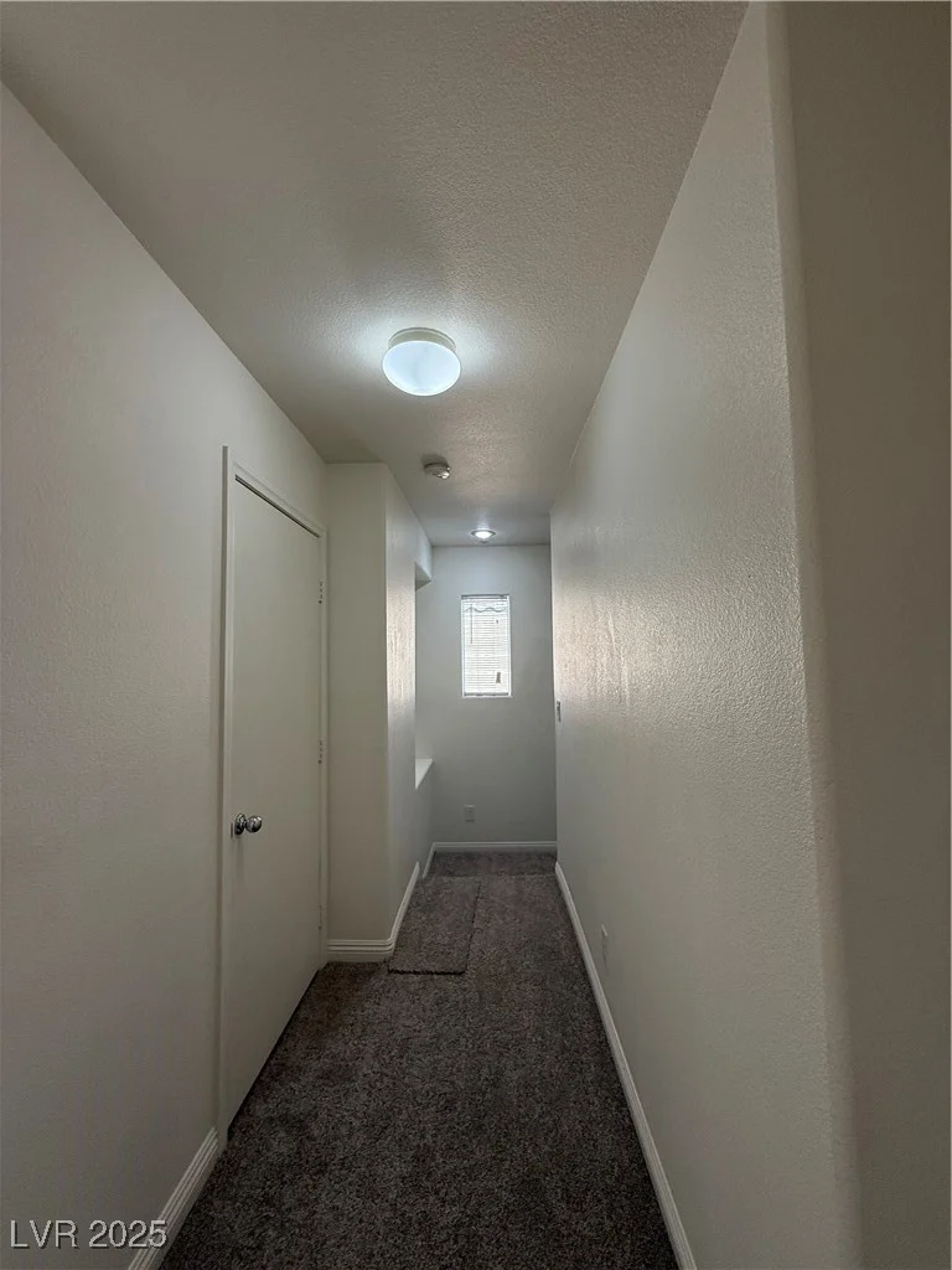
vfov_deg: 102.1
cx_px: 476
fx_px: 513
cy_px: 635
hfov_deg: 85.7
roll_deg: +0.8
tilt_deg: +3.7
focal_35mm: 14
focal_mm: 2.22
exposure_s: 1/120
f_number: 2.2
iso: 125
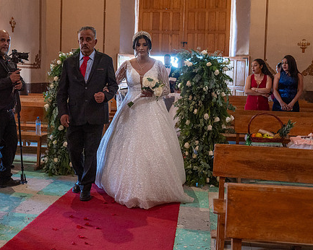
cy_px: 117
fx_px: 407
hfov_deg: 41.8
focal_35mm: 44
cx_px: 127
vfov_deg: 34.1
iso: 2500
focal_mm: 35
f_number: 5
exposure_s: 1/160
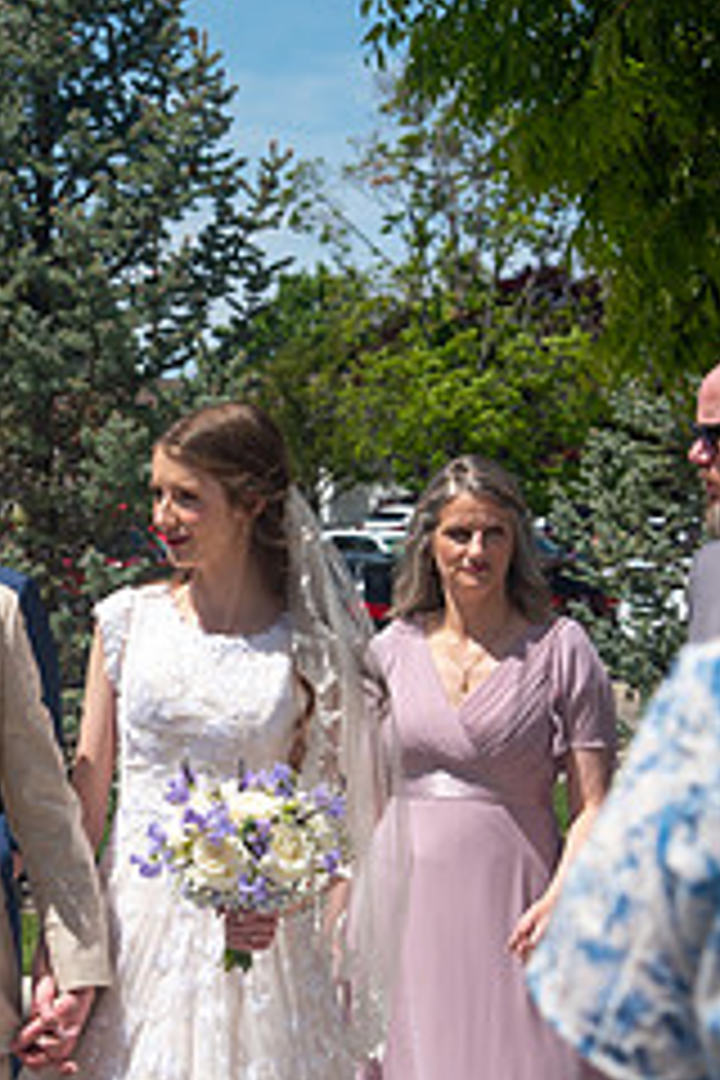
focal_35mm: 103
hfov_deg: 13.2
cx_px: 50
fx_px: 3090
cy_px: 702
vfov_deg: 19.8
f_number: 6.3
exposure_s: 1/400
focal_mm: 55
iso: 100
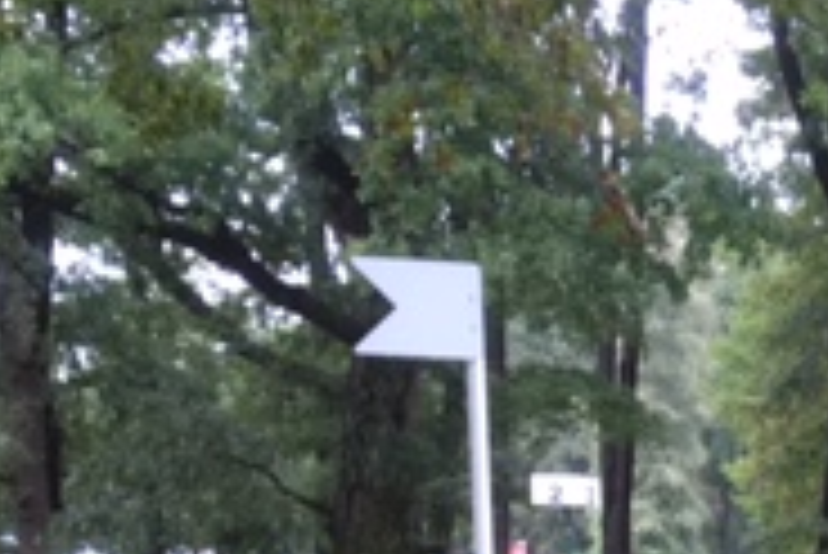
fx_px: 2417
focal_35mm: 105
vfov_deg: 12.1
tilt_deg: -9.6
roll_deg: -0.7
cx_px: 1287
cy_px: 964
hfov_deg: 17.3
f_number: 2.2
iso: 40
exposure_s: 1/100
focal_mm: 4.15
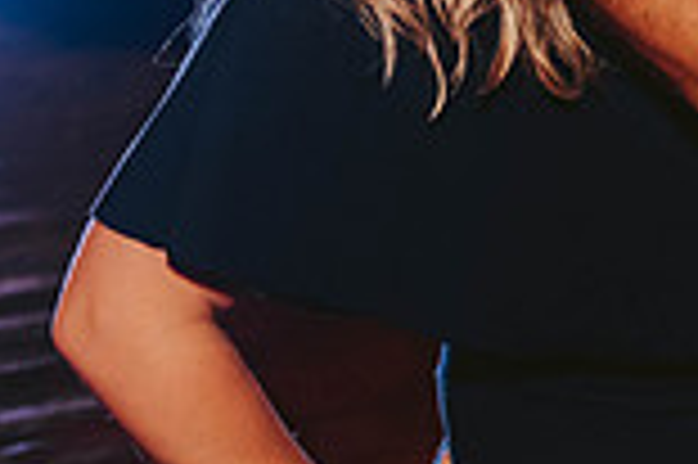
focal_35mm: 105
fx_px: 2034
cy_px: -313
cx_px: 639
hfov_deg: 19.1
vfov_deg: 12.2
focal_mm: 28
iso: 1250
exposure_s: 1/125
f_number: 2.8
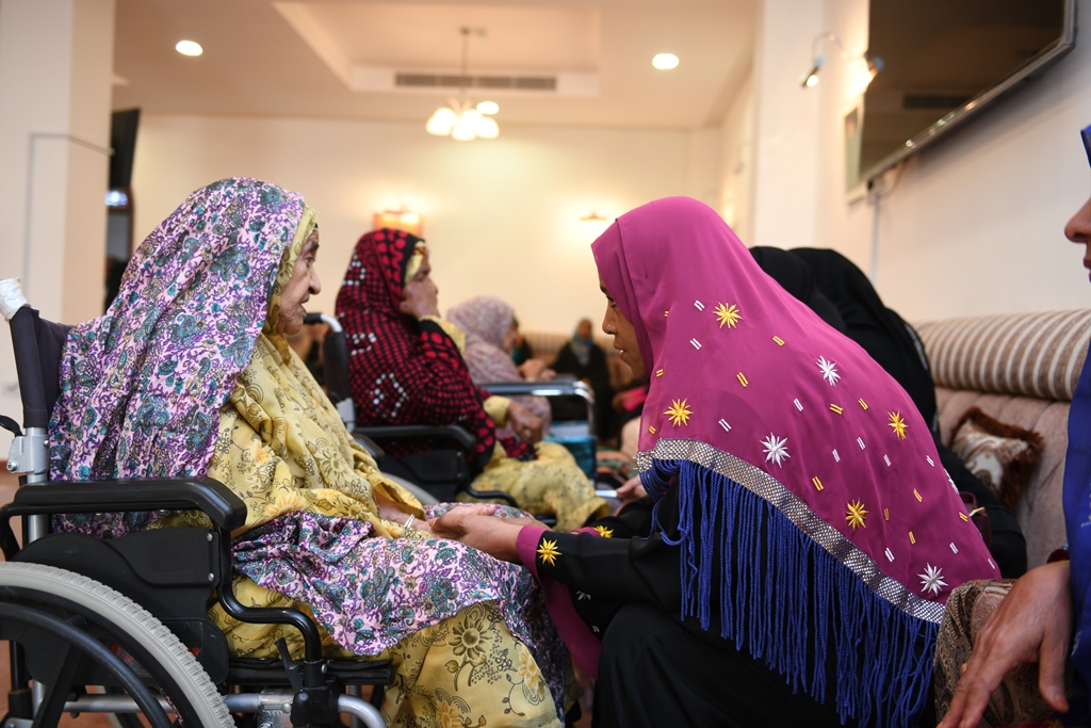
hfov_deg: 60.3
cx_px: 546
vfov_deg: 42.3
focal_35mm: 31
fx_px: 940
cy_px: 364
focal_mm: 31
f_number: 2.8
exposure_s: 1/125
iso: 500
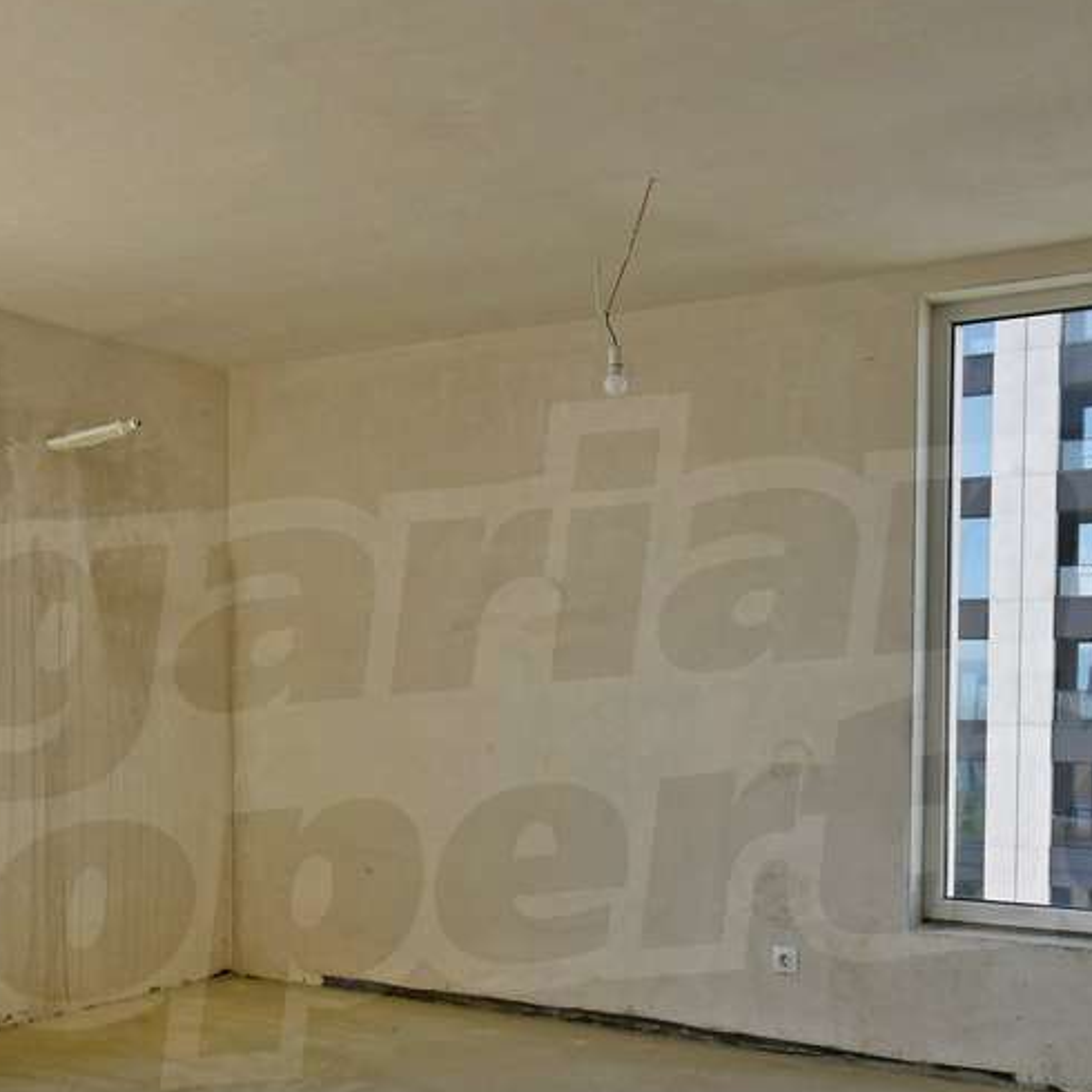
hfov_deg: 42.2
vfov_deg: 42.0
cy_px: 764
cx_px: 352
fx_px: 1392
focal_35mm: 39
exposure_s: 1/125
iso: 100
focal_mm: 10
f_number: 6.3
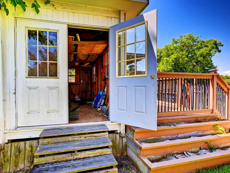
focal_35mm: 17
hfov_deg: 90.4
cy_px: 89
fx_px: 113
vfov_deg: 74.7
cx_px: 98
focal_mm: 15
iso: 400
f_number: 8
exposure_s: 1/125
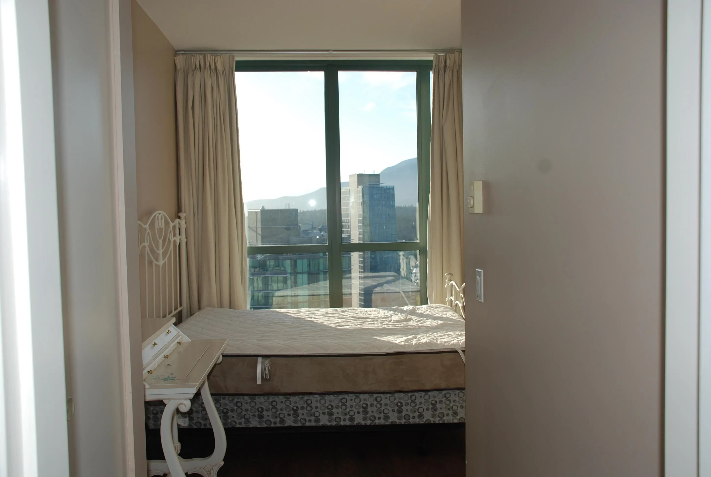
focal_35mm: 30
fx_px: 594
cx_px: 356
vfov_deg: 43.8
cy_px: 238
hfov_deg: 61.8
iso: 100
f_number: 5.6
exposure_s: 1/200
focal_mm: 20
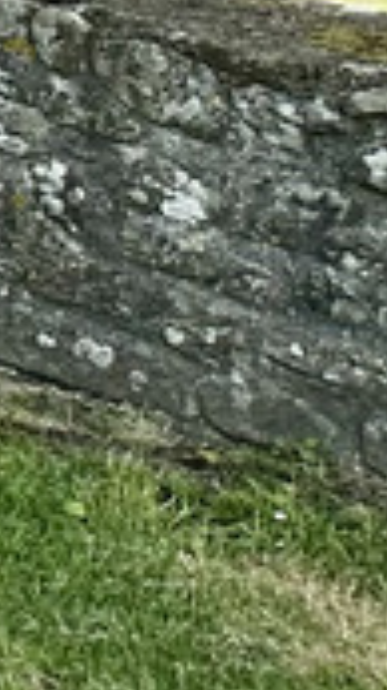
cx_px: -1400
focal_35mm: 155
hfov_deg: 5.9
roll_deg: -0.7
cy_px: -618
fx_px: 2835
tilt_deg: +0.7
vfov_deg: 12.5
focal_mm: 6.86
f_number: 1.78
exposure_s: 1/903
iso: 80
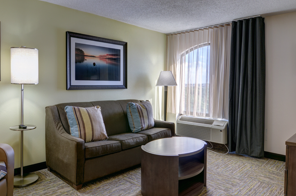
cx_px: 135
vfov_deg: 49.7
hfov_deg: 69.8
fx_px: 212
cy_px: 89
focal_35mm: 26
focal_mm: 11
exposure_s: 1/4
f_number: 7.1
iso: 200
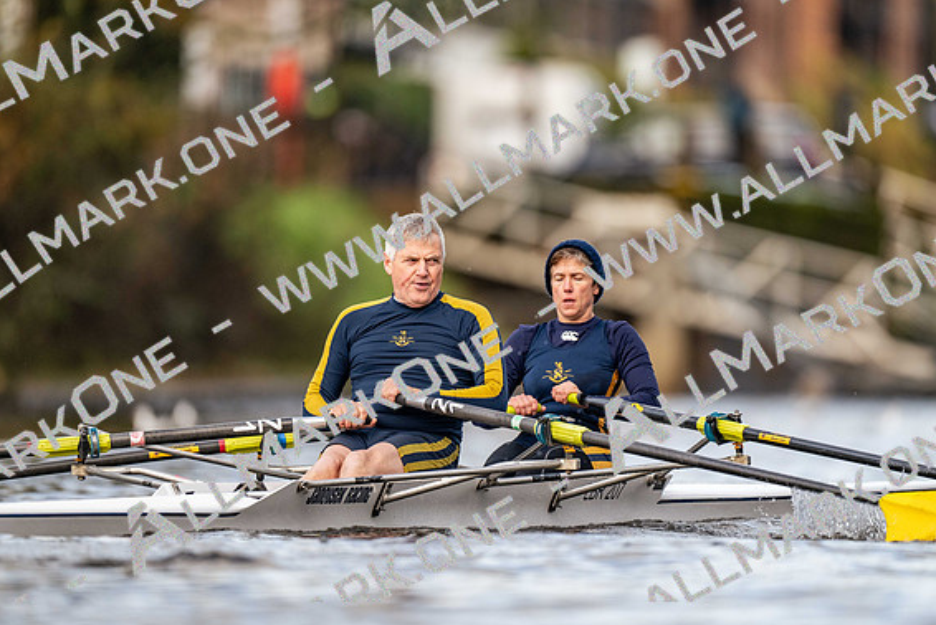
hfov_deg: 3.4
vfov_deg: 2.2
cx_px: 463
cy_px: 318
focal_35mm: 615
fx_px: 15997
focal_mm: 600
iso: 1250
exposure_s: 1/2500
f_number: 4
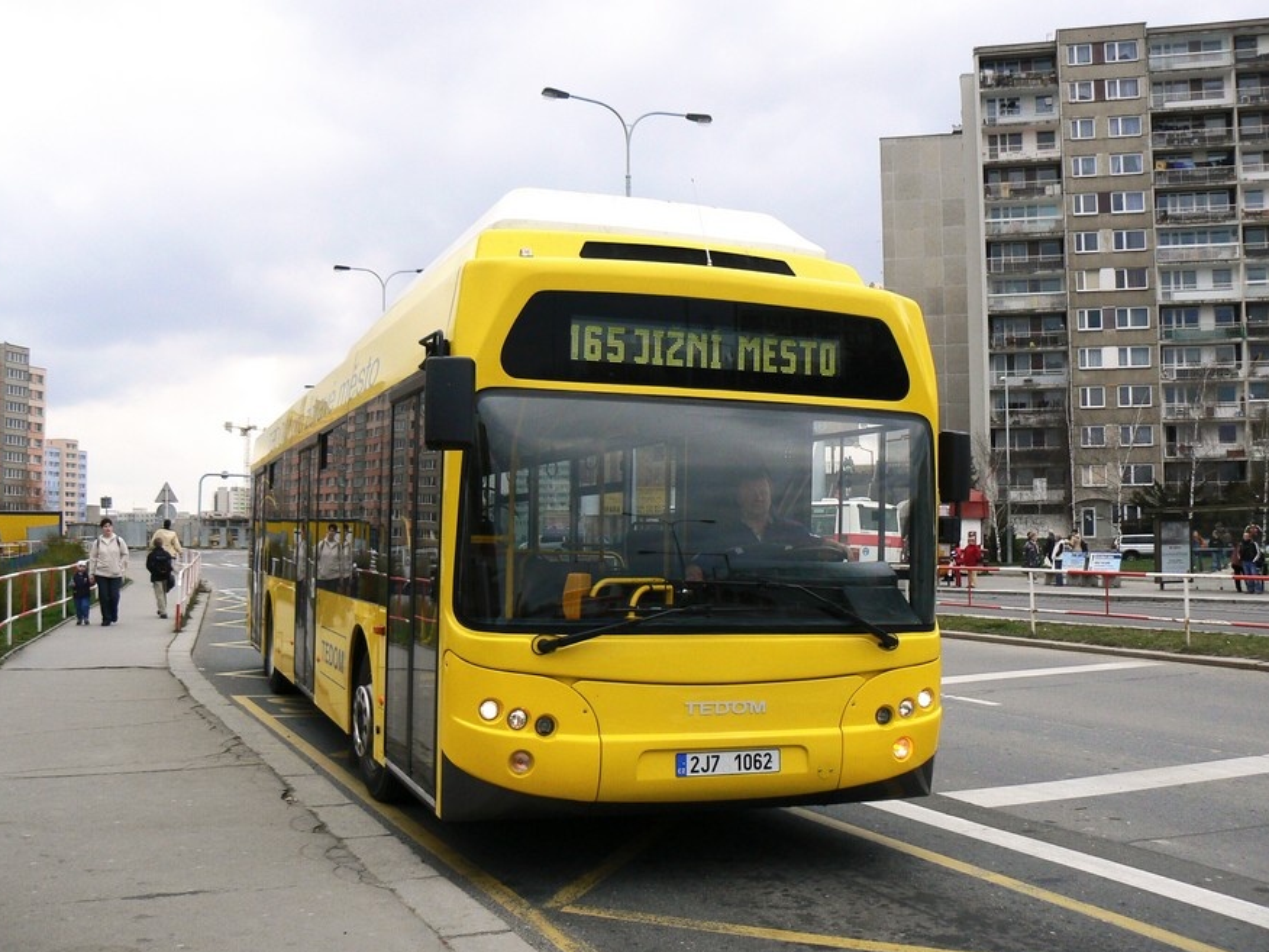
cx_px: 636
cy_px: 477
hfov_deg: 50.1
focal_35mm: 37
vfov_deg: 38.7
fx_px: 1356
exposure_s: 1/640
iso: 100
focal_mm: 6
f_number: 3.6
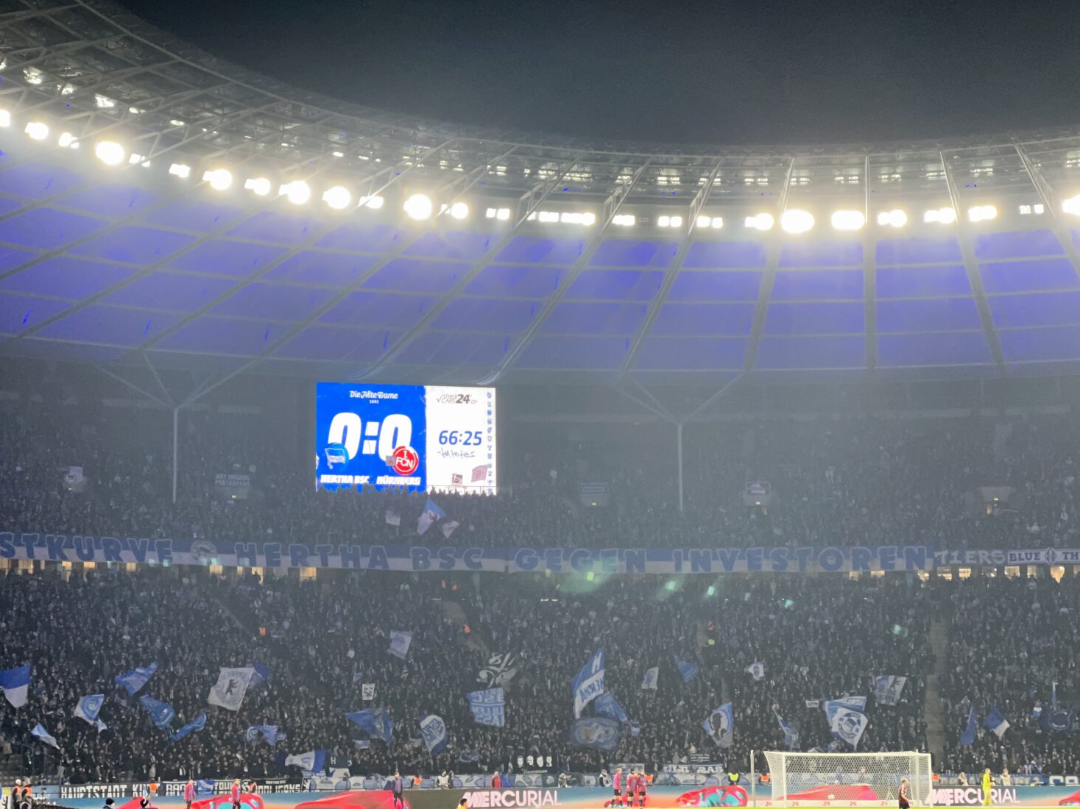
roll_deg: +1.3
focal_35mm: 84
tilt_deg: +7.2
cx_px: 513
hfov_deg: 23.3
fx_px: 2621
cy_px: 377
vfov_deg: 17.6
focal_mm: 9
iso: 200
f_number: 2.8
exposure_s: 1/122
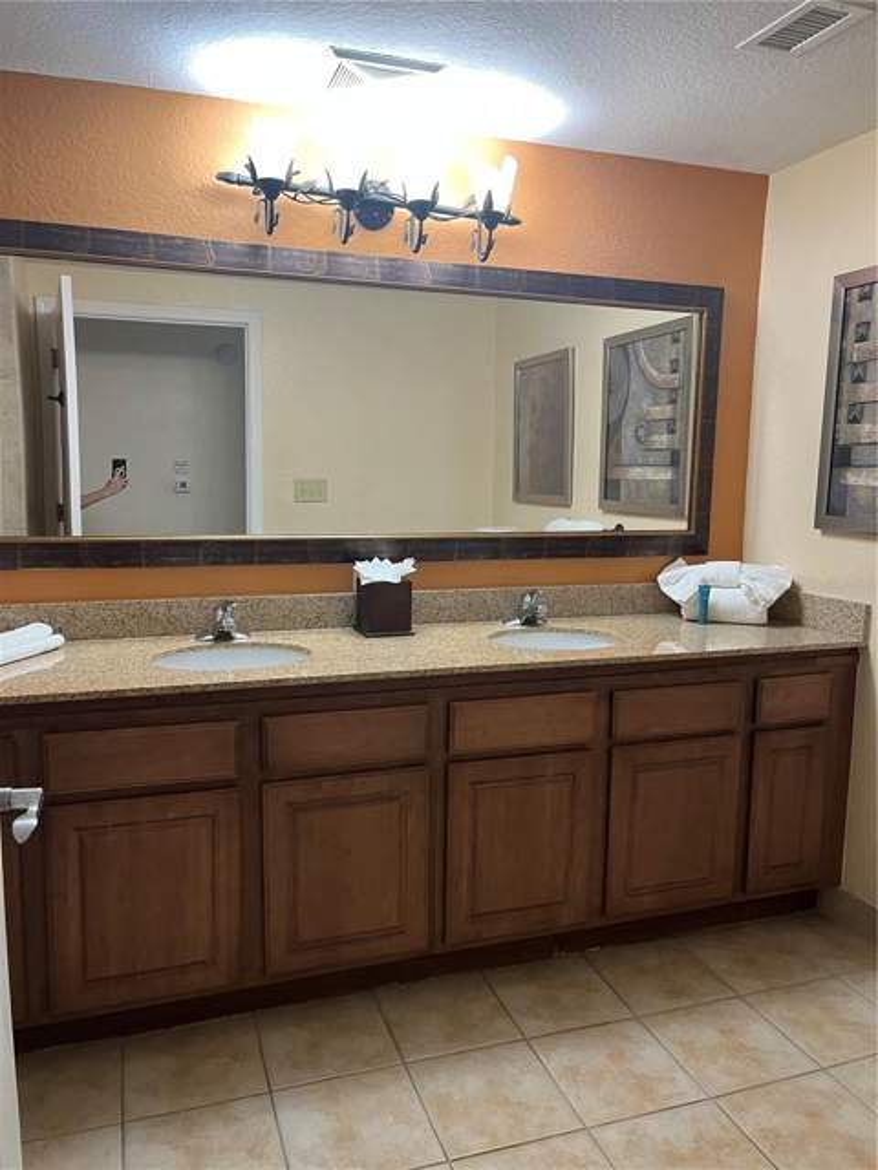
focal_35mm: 26
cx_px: 439
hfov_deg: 53.1
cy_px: 585
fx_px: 879
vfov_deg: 67.3
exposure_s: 1/60
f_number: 1.6
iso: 160
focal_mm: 5.1
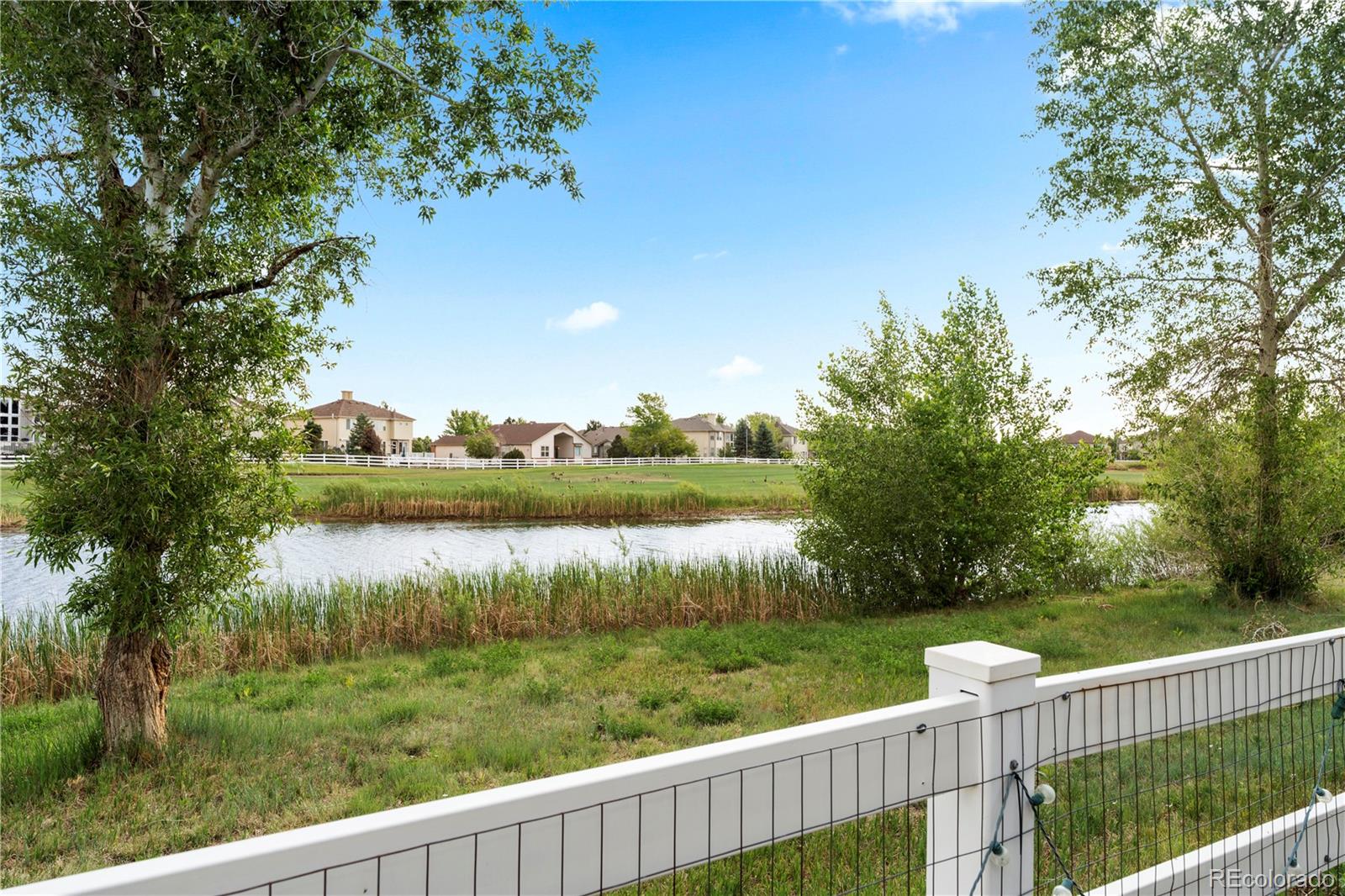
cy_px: 448
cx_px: 672
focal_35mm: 24
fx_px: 896
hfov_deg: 73.8
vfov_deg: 53.1
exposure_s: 1/250
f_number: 9
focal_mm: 24
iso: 400
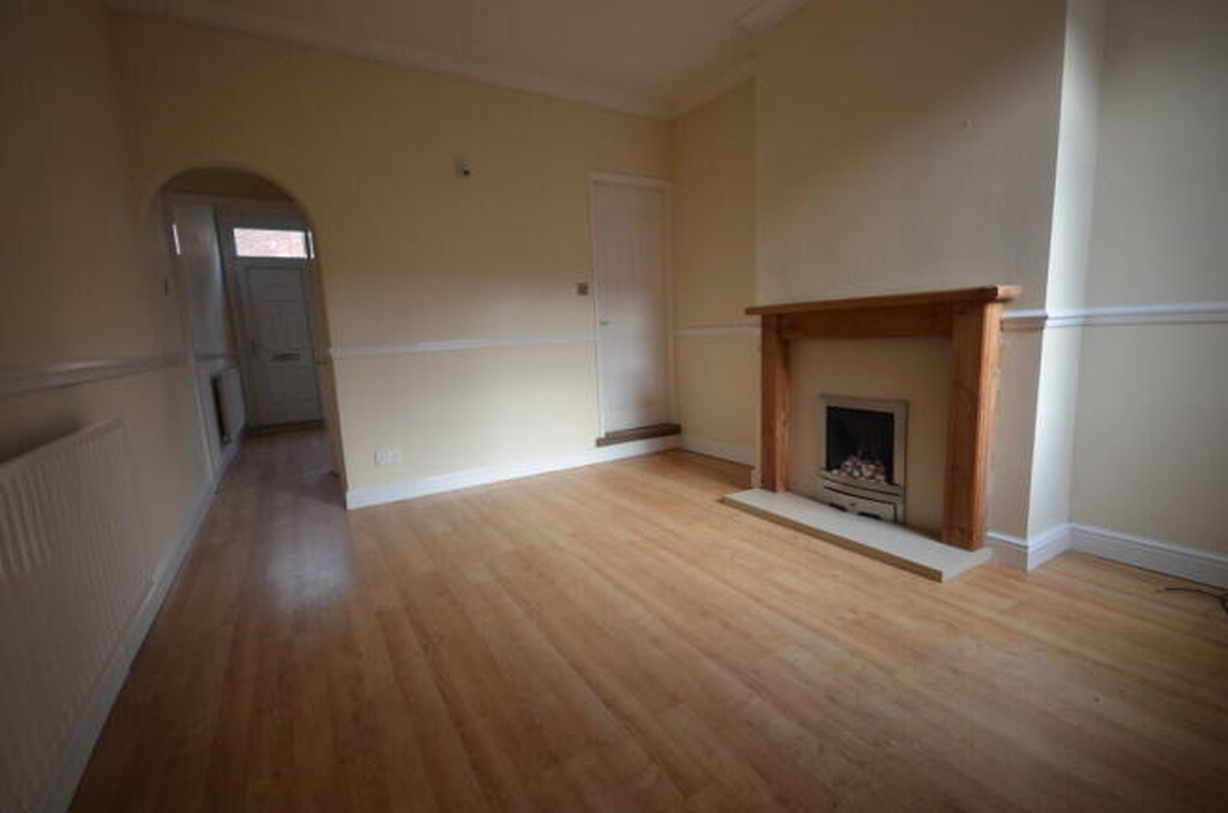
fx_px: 561
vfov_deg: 71.8
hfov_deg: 95.1
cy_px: 406
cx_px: 614
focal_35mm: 16
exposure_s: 1/60
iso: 500
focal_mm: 11
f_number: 4.2
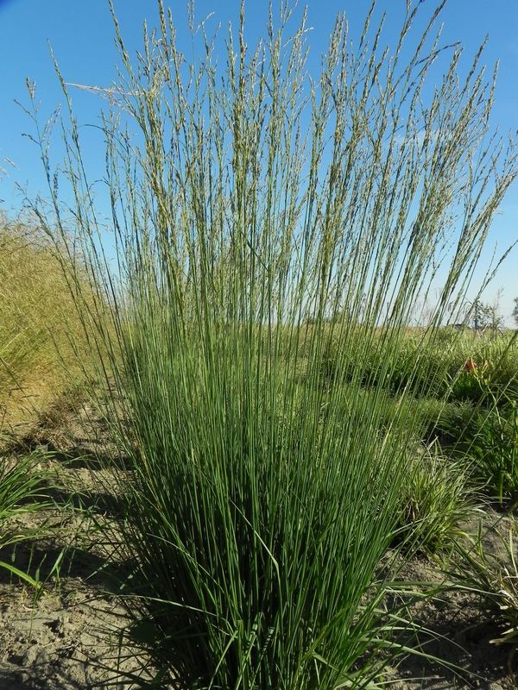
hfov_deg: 42.9
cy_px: 345
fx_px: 658
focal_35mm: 33
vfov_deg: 55.4
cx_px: 259
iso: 160
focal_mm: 5.9
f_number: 5
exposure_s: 1/640
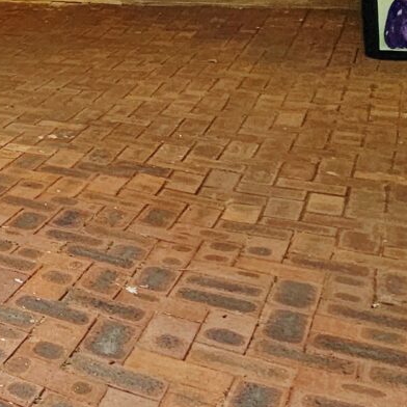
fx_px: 798
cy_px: -6
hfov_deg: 20.0
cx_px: -341
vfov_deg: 26.9
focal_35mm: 60
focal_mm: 2.2
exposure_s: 1/2222
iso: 50
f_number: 2.2
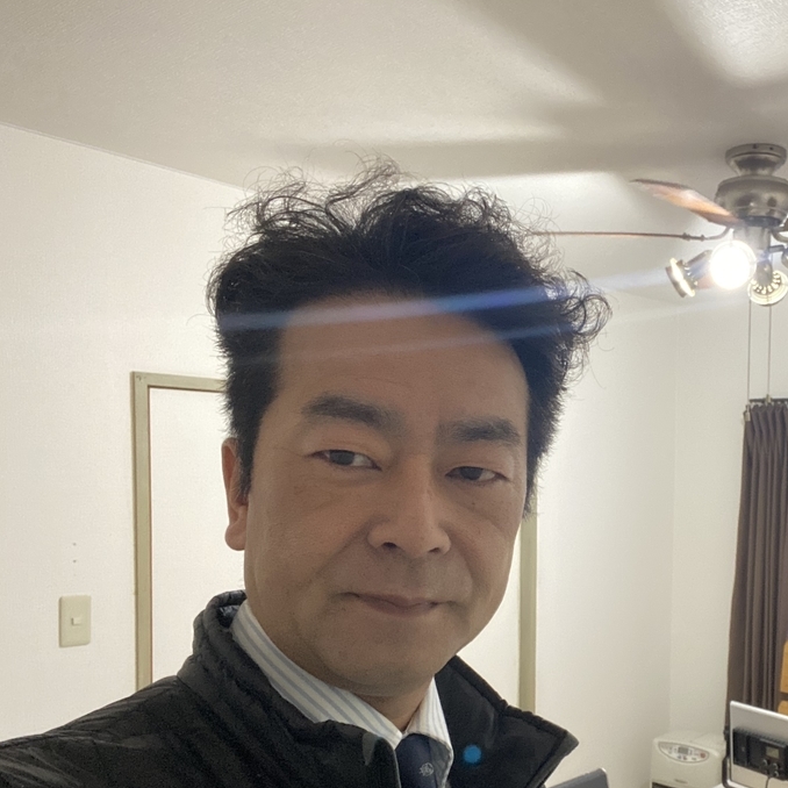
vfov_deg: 45.5
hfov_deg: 44.3
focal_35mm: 36
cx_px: 604
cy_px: 510
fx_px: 927
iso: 320
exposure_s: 1/33
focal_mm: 2.71
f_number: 2.2
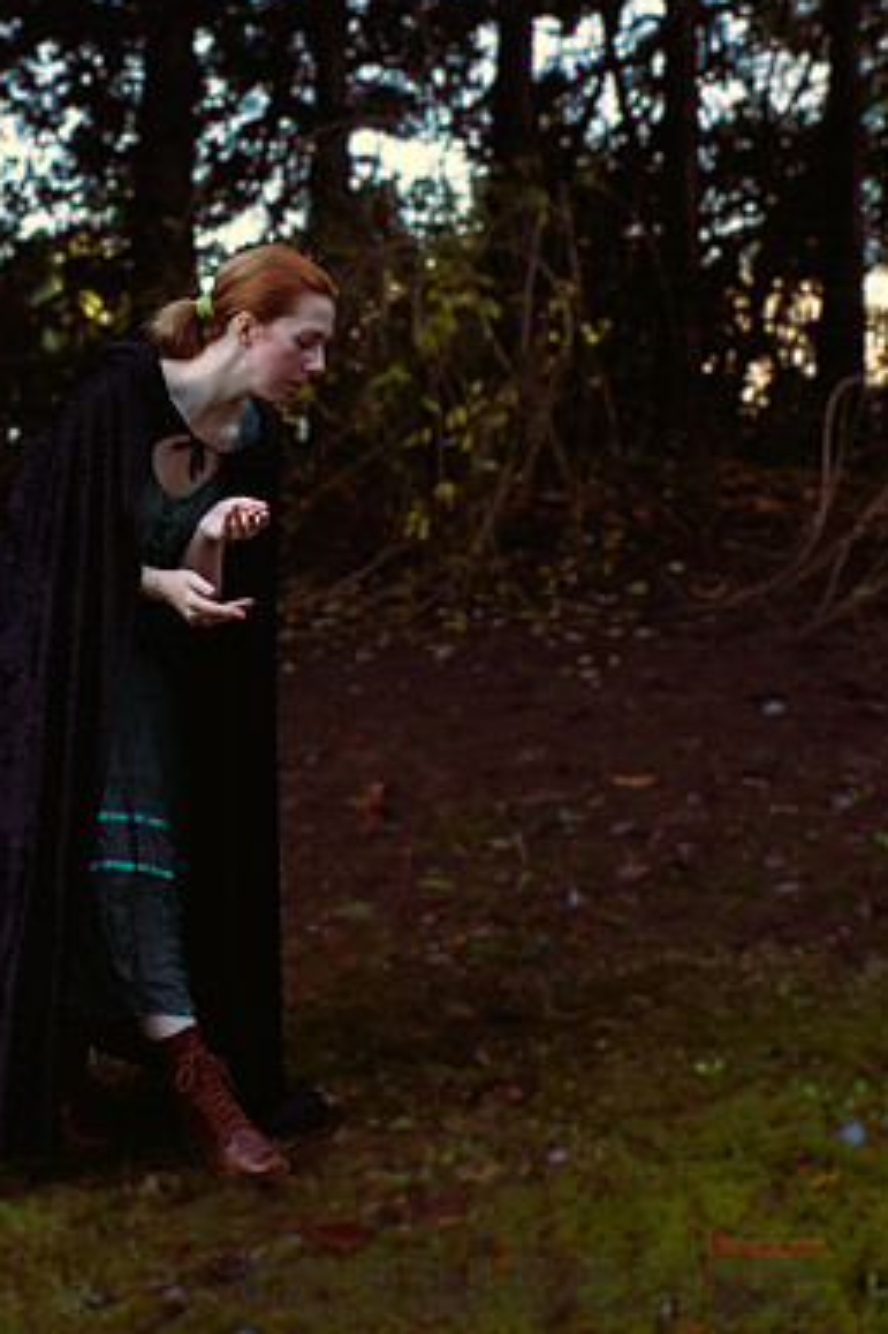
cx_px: 377
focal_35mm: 42
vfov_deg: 46.4
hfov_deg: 31.8
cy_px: 626
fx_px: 1555
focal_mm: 24
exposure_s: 1/80
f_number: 5.6
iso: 400
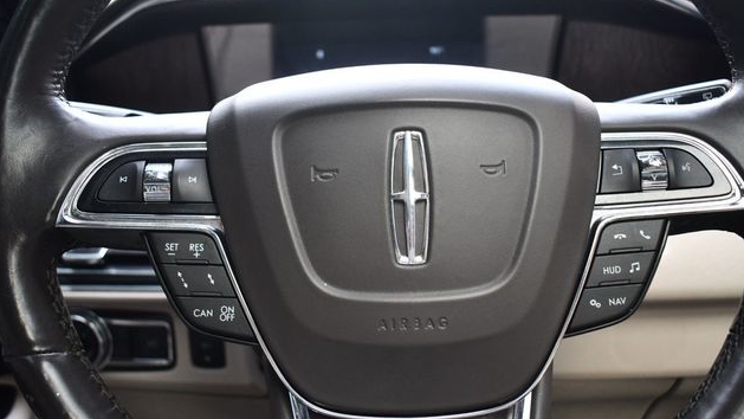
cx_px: 375
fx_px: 651
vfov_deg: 35.6
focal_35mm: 33
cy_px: 237
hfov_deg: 59.5
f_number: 3.8
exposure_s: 1/125
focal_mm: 21
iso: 1100
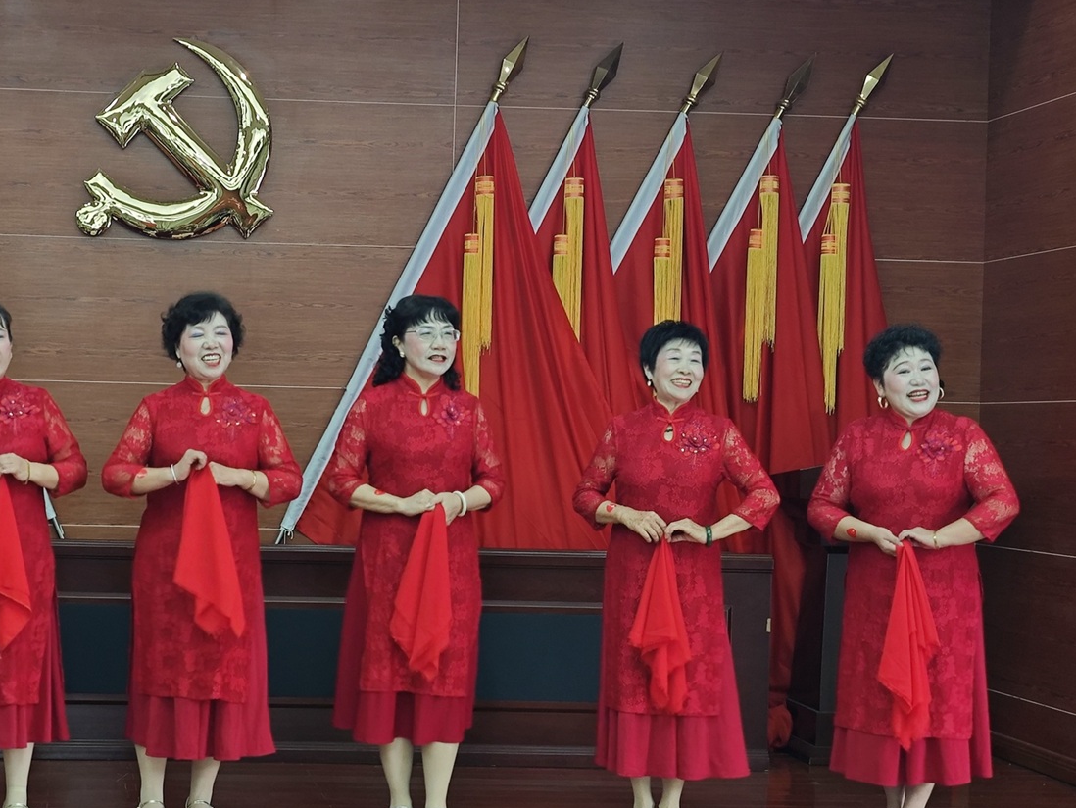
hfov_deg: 26.6
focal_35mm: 72
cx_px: 246
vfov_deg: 20.4
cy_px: 464
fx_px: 2239
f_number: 1.6
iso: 125
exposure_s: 1/50
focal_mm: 6.55
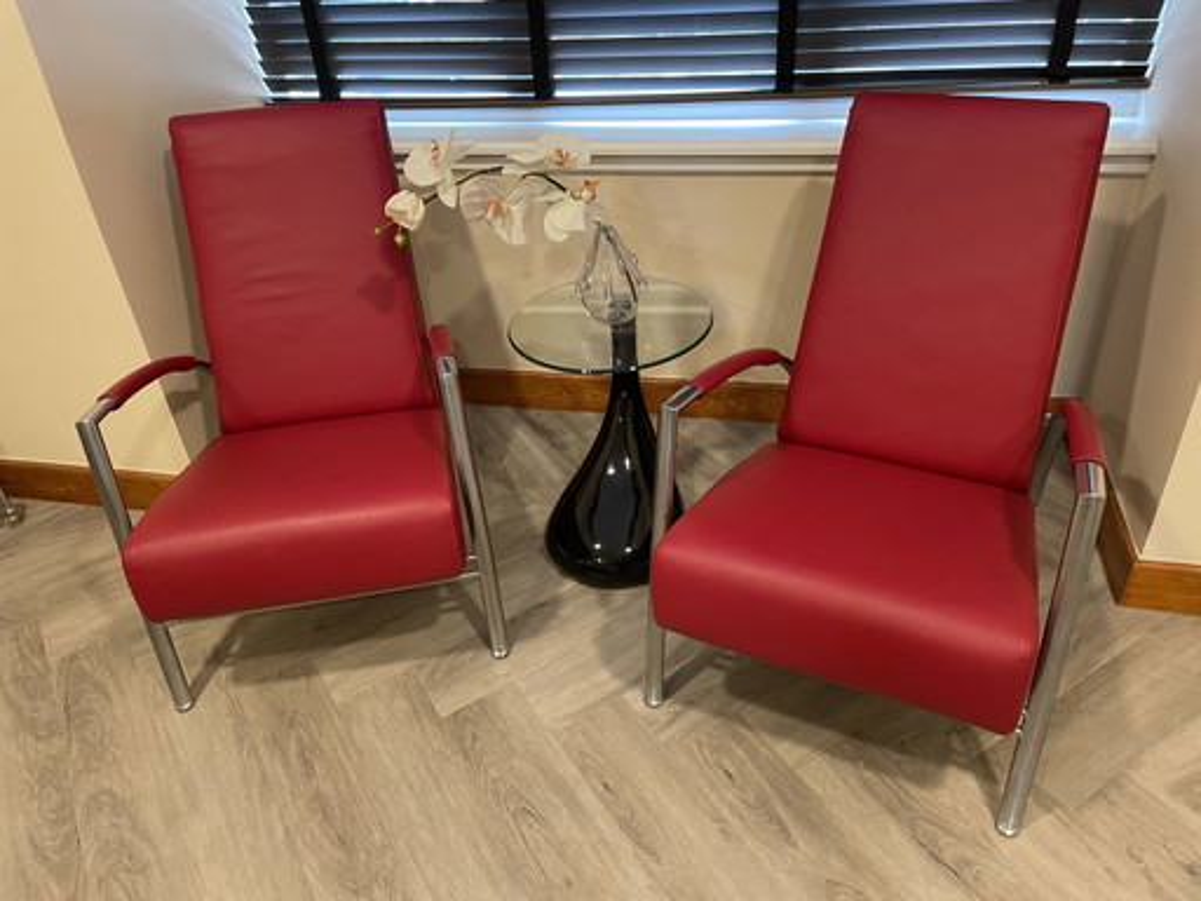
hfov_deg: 67.3
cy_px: 450
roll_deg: +4.7
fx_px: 902
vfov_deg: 53.1
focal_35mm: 26
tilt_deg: -34.1
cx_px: 600
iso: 250
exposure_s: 1/50
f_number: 1.6
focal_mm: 4.2
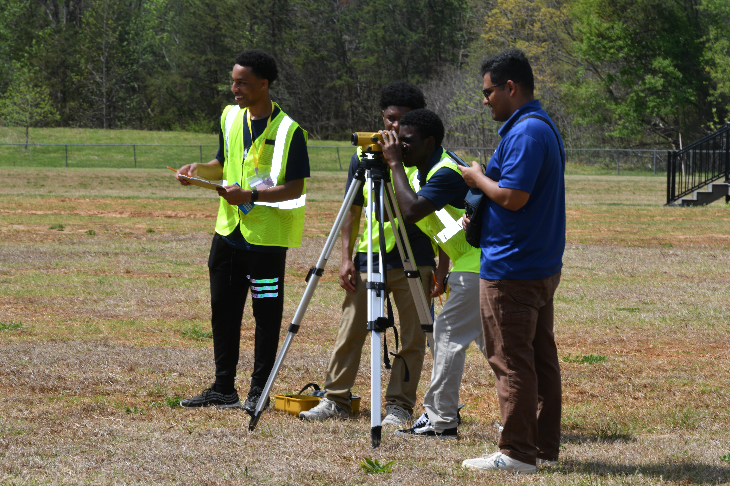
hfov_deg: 11.3
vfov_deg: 7.5
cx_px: 385
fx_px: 3690
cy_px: 235
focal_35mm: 182
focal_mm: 150
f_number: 18
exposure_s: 1/50
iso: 64
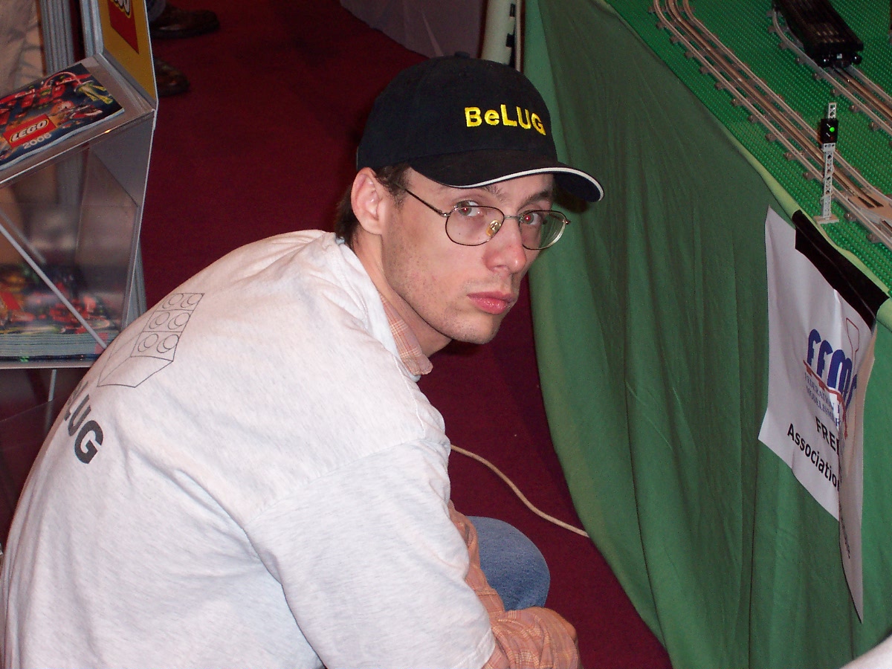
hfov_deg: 22.0
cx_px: 446
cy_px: 334
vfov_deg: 16.6
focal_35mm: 89
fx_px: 2293
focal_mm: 13.5
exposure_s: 1/90
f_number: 4.1
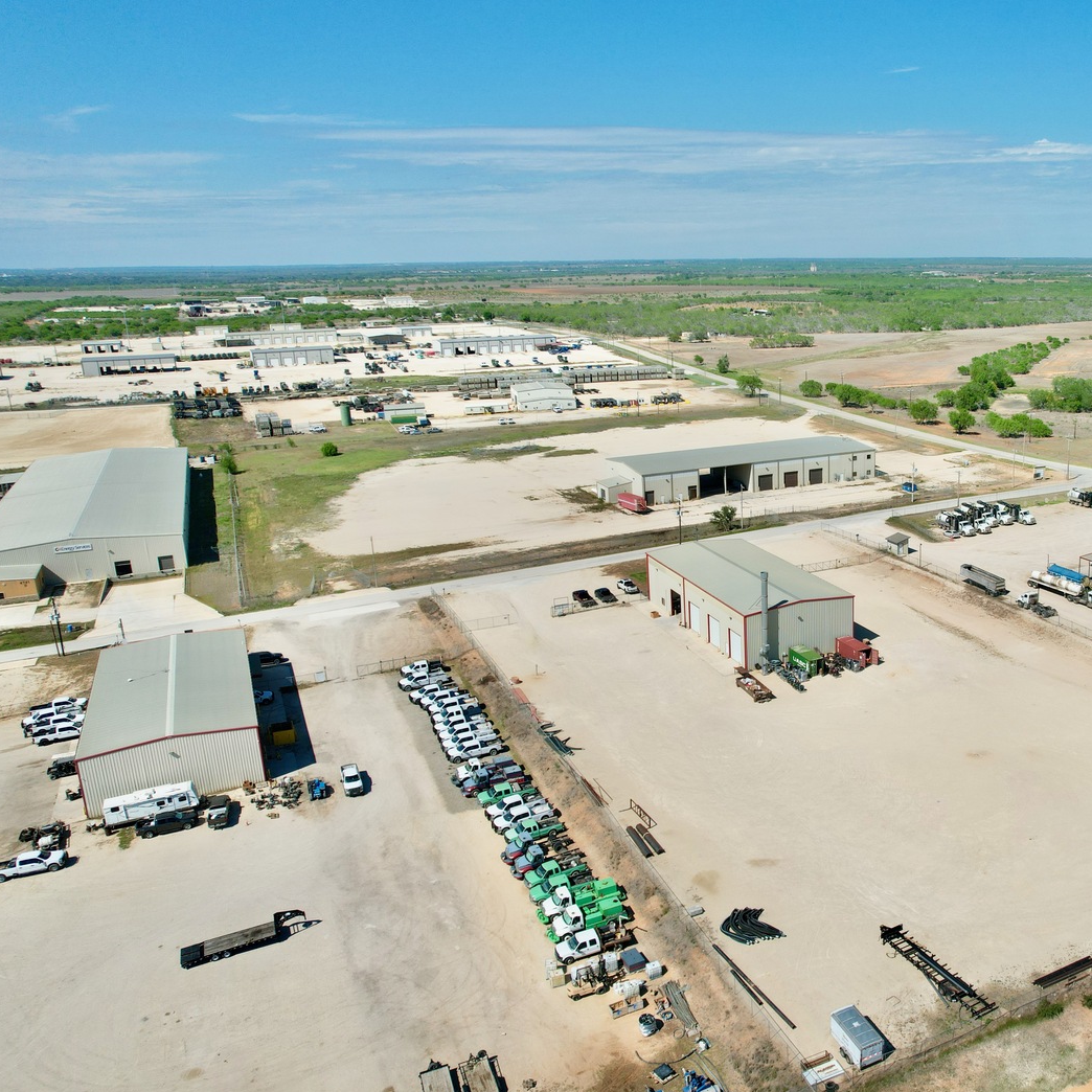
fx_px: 1035
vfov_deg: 55.6
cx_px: 803
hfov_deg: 53.4
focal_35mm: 29
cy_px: 548
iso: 110
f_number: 2.8
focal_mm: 8.38
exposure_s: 1/4000
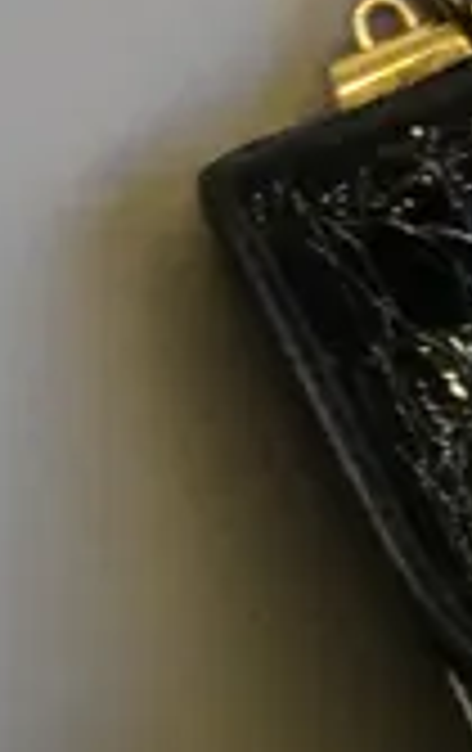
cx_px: 1259
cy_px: 1459
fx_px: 3853
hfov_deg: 6.6
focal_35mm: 188
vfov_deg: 10.3
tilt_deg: -48.1
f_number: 2.2
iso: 64
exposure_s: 1/33
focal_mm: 4.15
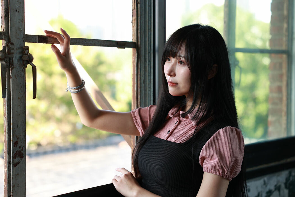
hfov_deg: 28.8
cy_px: 98
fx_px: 574
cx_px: 148
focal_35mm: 70
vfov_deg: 19.5
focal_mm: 70
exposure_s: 1/200
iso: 200
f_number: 2.8
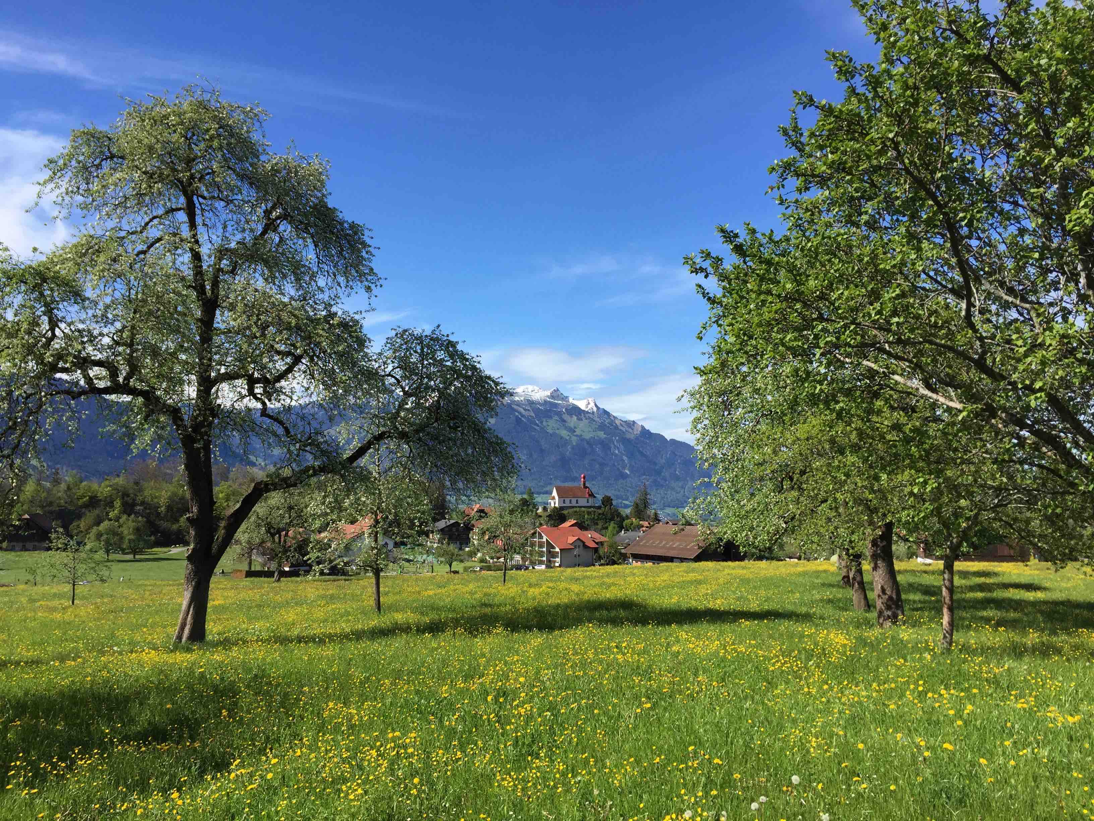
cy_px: 410
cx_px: 547
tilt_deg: +2.9
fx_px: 917
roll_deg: -1.1
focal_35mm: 29
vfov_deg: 48.2
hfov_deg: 61.7
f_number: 2.2
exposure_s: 1/1582
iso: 32
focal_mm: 4.15
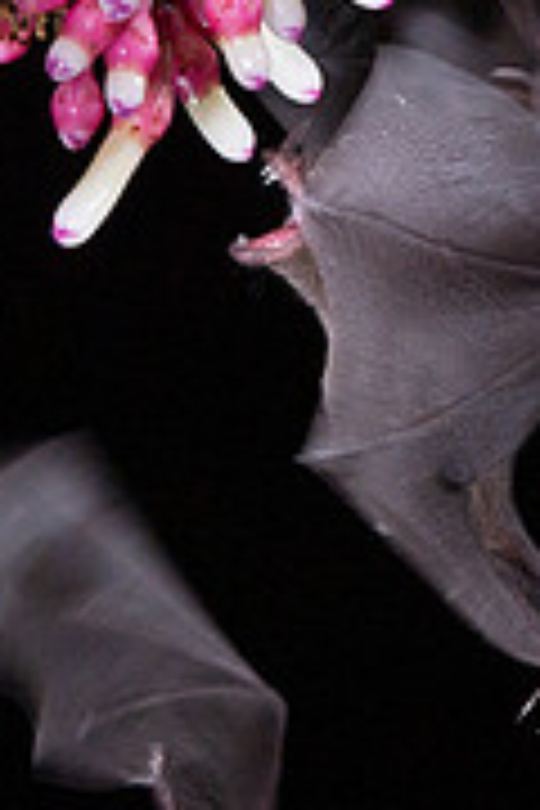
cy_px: -138
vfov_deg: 2.5
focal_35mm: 824
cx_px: 434
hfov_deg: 1.7
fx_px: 18539
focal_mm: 160
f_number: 8
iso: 500
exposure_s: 1/250
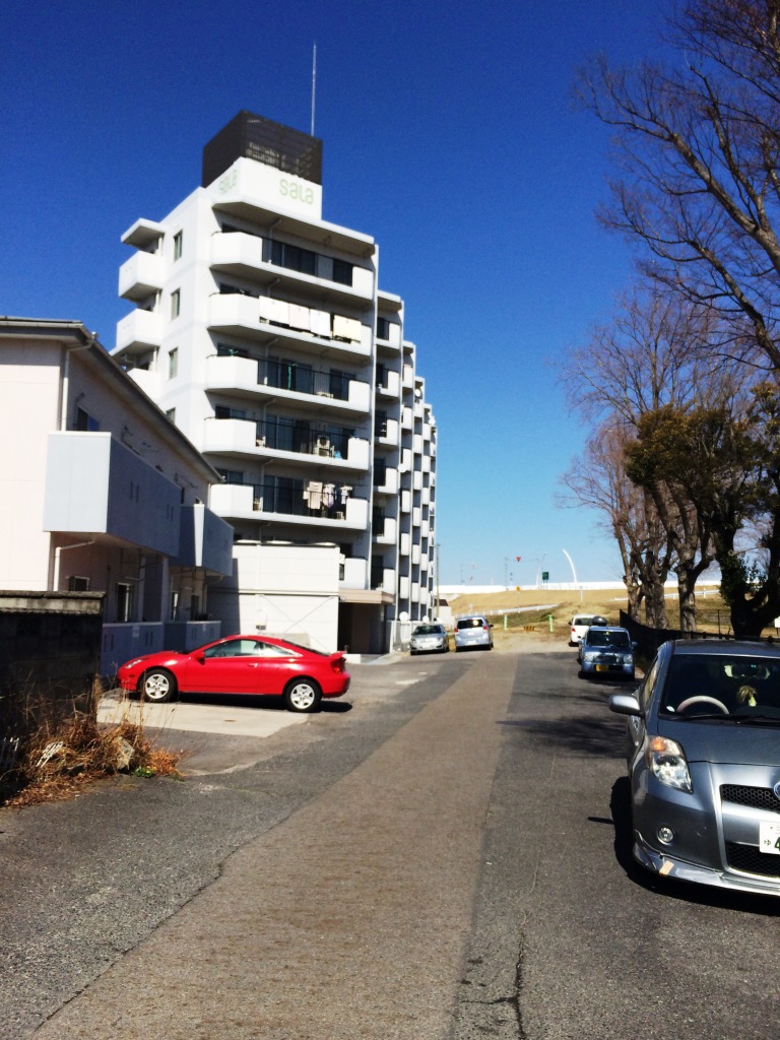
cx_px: 390
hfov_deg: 46.8
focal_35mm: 30
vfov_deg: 60.0
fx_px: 901
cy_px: 520
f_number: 2.2
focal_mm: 4.12
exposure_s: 1/4566
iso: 32
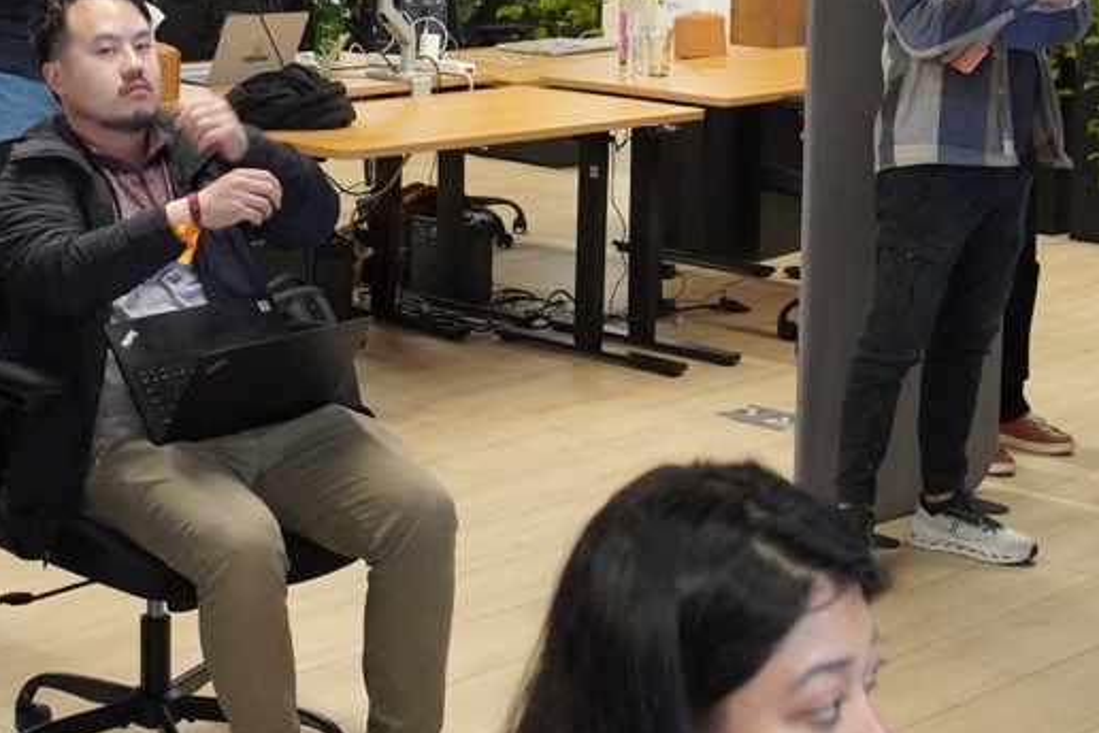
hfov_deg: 25.2
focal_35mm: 80
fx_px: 2447
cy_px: -77
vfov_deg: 16.5
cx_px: 420
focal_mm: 23
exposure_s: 1/160
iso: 4000
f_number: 4
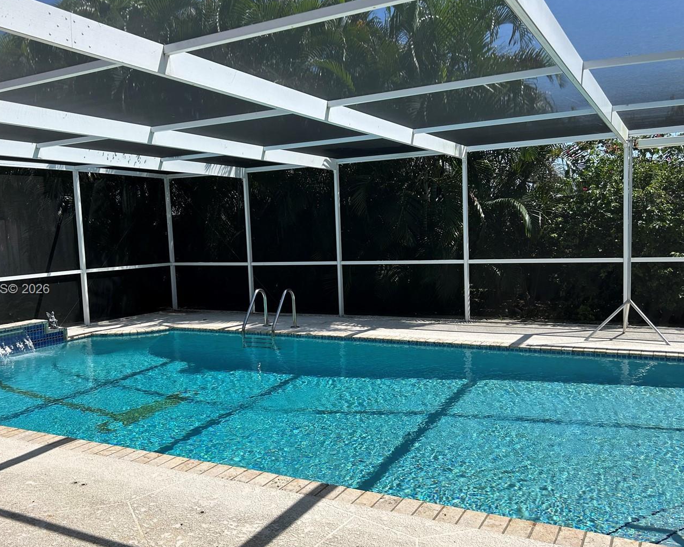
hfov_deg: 55.6
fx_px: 648
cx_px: 313
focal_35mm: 32
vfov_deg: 45.8
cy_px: 290
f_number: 1.5
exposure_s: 1/3704
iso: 50
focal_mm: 5.7
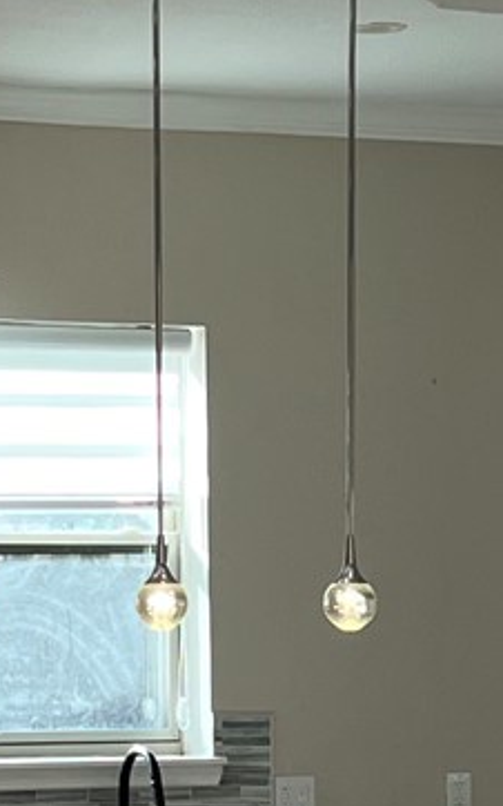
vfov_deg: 13.3
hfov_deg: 8.4
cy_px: 730
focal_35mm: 156
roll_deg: +0.3
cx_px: 45
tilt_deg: -1.1
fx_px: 3424
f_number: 1.5
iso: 32
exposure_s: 1/145
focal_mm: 5.7
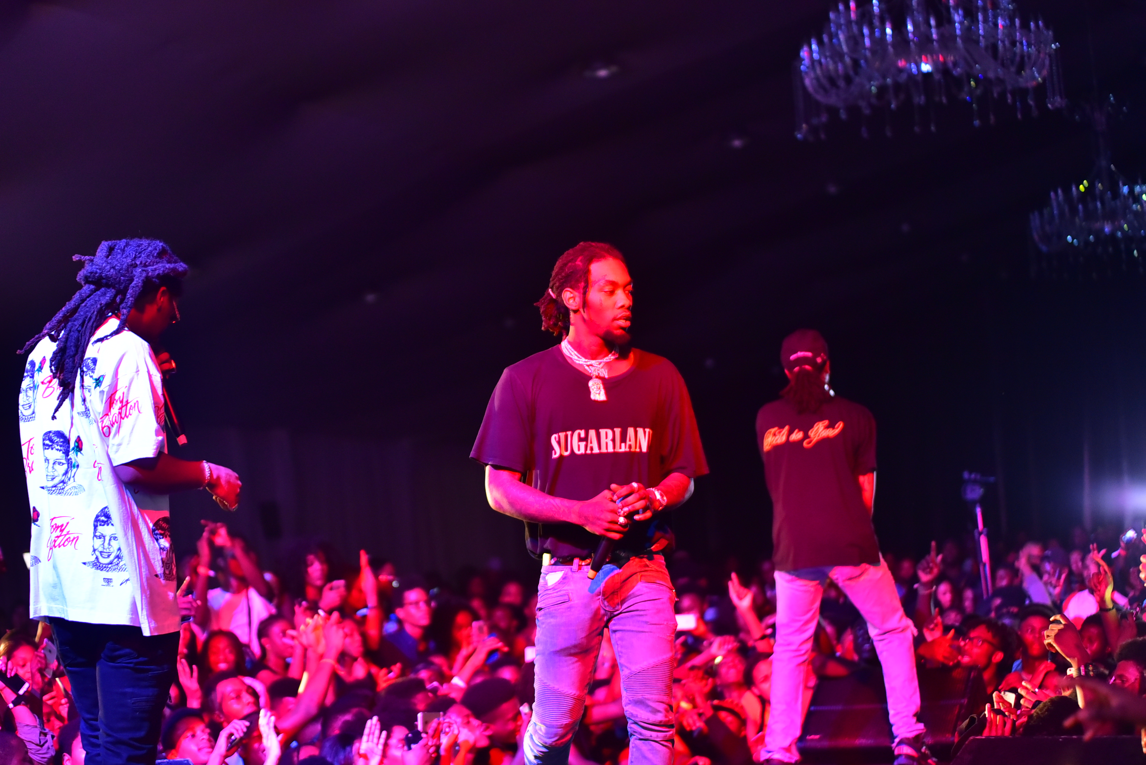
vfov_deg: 19.5
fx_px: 2229
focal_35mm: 70
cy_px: 382
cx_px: 573
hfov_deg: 28.8
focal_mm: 70
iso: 2000
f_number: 2.8
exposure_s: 1/200
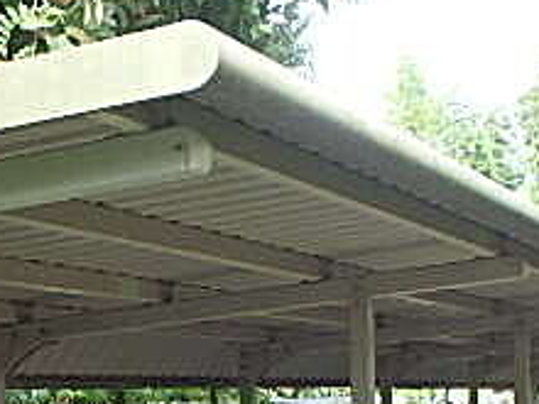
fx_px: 1401
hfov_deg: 21.7
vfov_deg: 15.9
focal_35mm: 90
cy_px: 455
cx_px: 201
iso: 125
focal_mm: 5.6
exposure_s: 1/60
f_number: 4.7
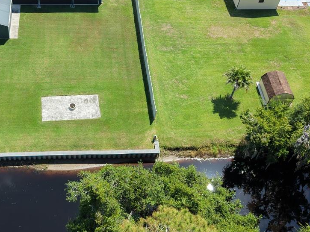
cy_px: 59
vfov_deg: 27.1
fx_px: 474
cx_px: 70
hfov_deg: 35.2
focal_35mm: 53
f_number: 1.8
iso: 340
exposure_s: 1/4000
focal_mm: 8.67
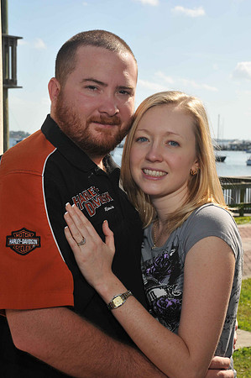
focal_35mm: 72
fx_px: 755
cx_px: 126
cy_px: 189
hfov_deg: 18.9
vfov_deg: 28.1
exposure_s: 1/250
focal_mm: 48
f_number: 10
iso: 200
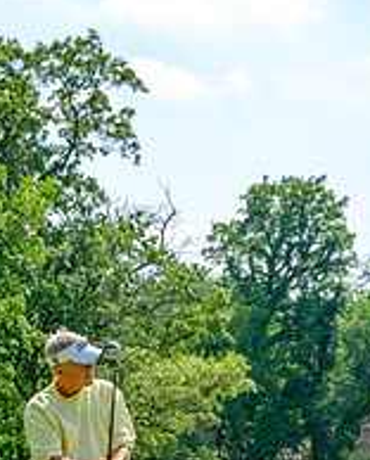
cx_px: 114
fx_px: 1897
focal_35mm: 139
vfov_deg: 13.6
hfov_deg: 11.1
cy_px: 481
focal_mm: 42.5
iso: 200
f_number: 6.4
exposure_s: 1/320
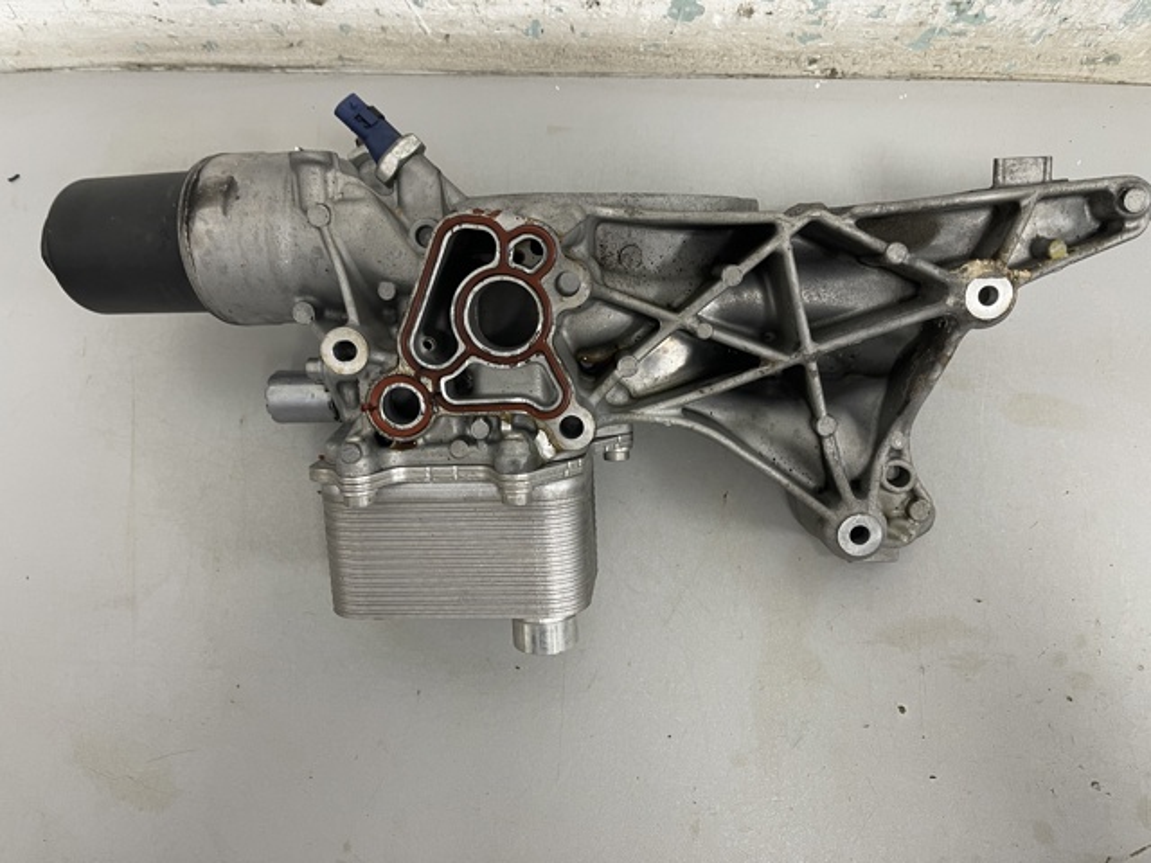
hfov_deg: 69.4
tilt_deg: -72.9
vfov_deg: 54.9
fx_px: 831
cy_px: 432
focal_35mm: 25
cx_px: 576
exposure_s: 1/50
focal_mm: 5.1
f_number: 1.6
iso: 100
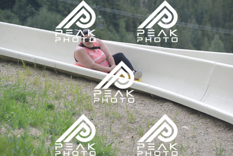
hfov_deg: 10.5
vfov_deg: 7.0
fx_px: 1262
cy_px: 78
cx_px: 116
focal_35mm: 195
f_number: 6.3
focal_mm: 195
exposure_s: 1/640
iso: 640
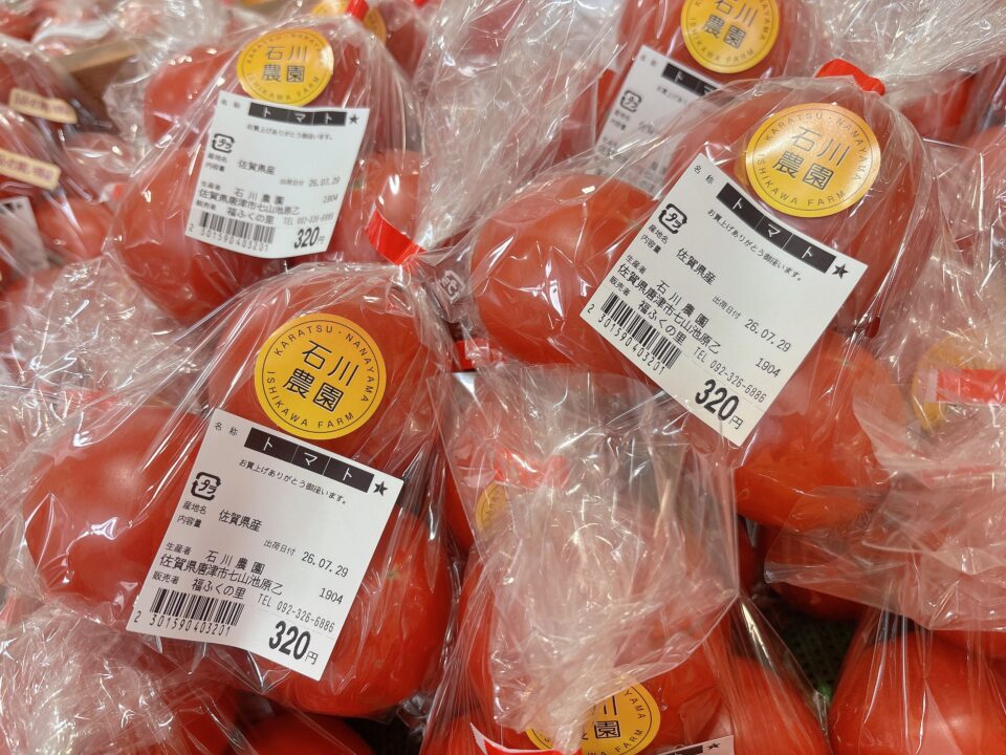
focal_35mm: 26
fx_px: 756
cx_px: 503
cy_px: 378
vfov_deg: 53.1
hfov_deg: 67.3
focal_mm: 5.96
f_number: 1.6
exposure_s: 1/60
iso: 80
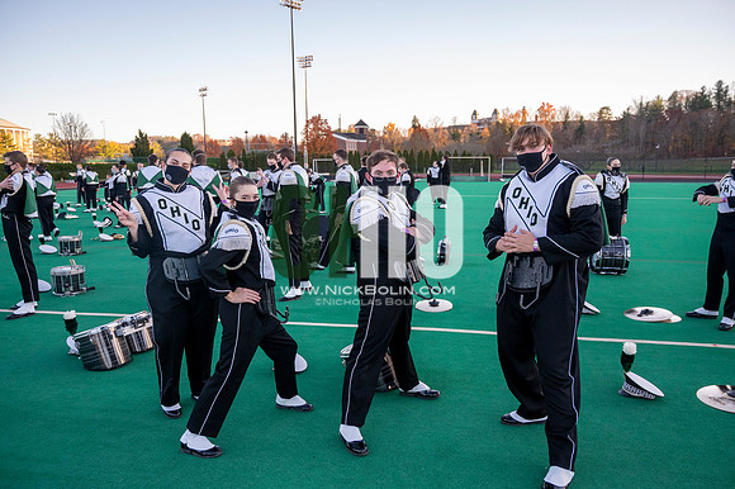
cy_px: 244
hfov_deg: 66.4
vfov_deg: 47.1
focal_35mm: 28
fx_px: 561
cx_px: 368
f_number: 4
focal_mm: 27.5
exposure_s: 1/2500
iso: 2000
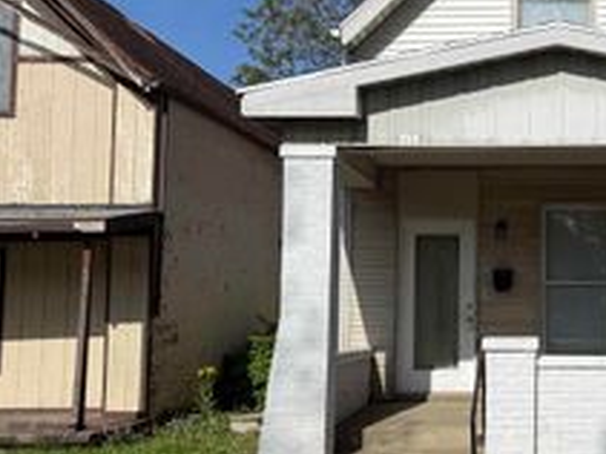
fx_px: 997
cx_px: 551
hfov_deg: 32.1
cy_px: 191
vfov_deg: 25.6
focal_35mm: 57
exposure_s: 1/8130
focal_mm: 6.76
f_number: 1.78
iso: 80
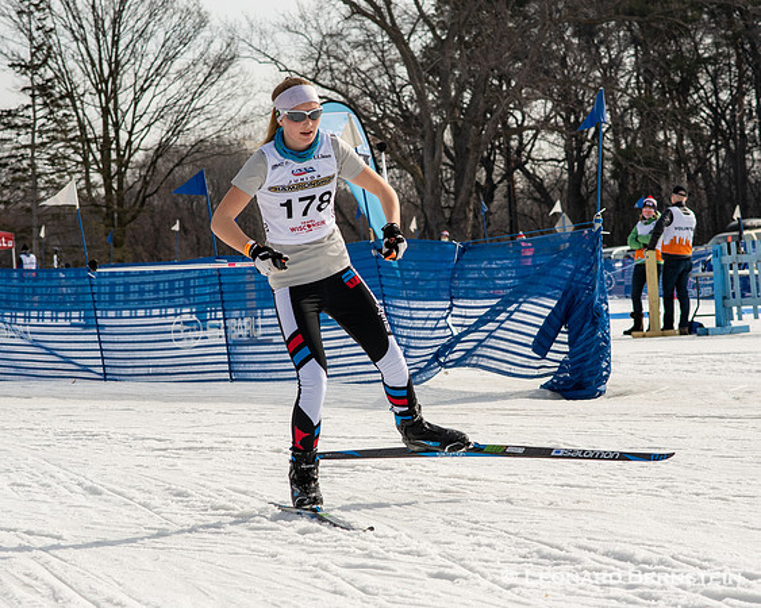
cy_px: 304
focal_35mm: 144
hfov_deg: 13.4
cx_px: 370
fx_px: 3233
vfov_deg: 10.7
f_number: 6.3
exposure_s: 1/2000
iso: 400
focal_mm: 85
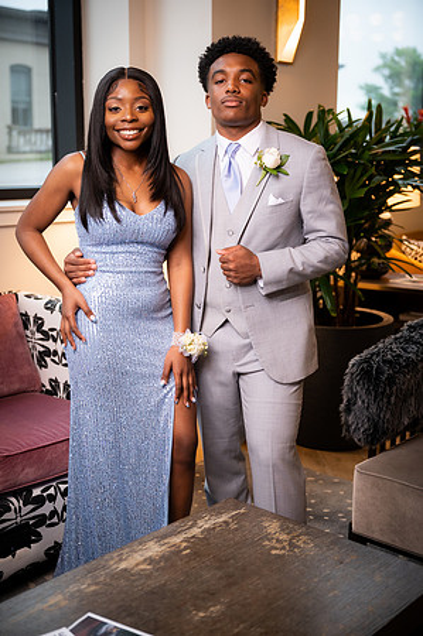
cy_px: 318
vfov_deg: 43.6
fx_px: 795
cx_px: 212
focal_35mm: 45
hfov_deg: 29.8
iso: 1600
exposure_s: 1/250
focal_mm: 45
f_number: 2.8
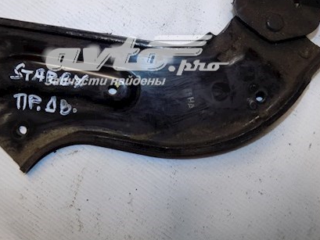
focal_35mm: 36
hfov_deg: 51.1
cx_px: 135
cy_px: 59
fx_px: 333
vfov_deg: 38.6
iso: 180
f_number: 3.1
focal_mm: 4
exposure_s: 1/30
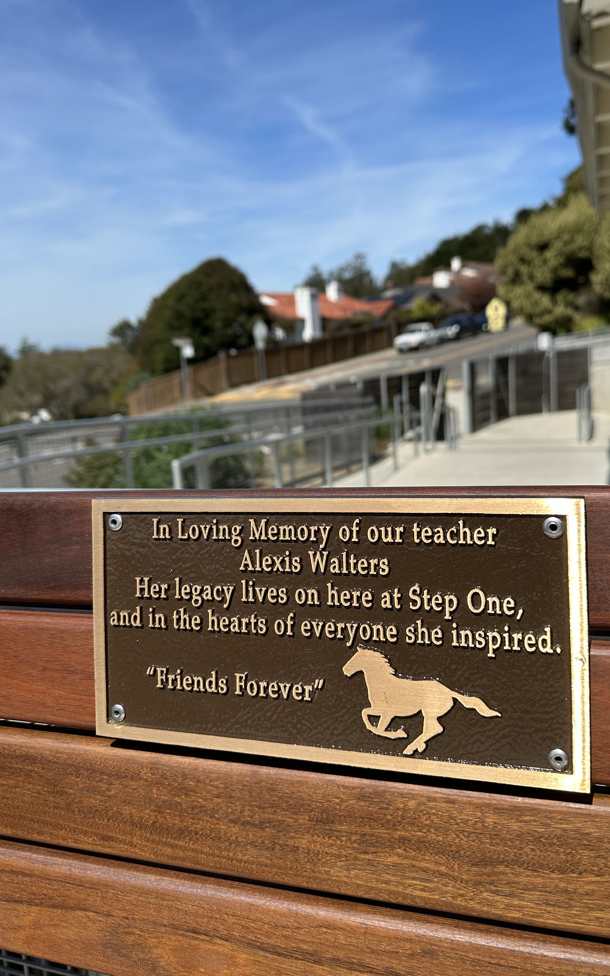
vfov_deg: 66.4
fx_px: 745
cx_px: 336
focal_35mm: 28
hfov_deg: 44.5
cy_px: 449
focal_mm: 6.86
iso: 80
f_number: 1.78
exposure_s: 1/5525
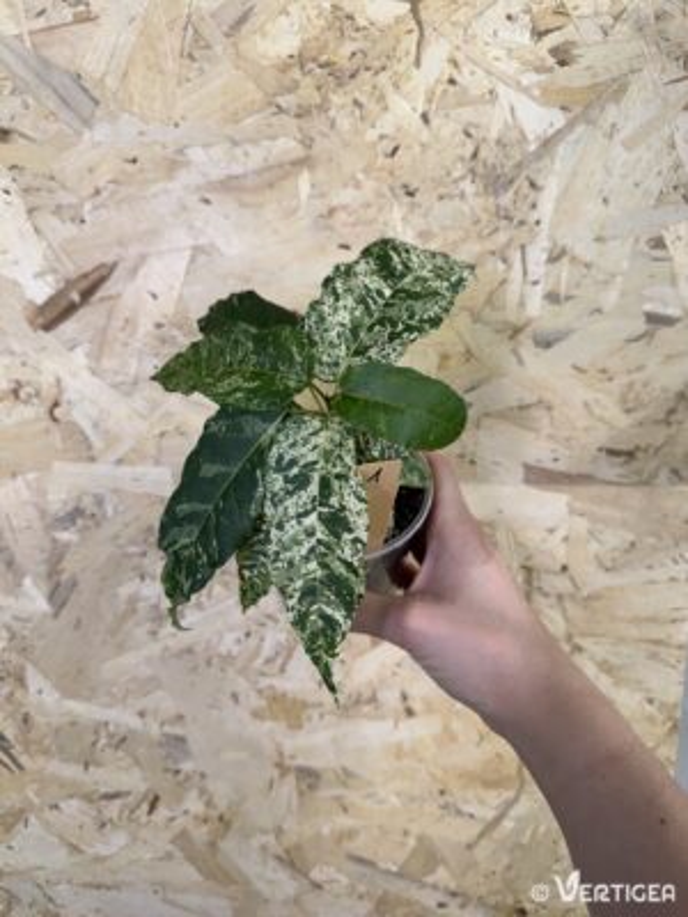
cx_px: 344
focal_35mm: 24
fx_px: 636
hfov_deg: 56.8
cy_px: 458
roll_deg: -0.2
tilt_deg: -15.8
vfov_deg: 71.6
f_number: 1.78
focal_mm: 6.76
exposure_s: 1/122
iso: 50
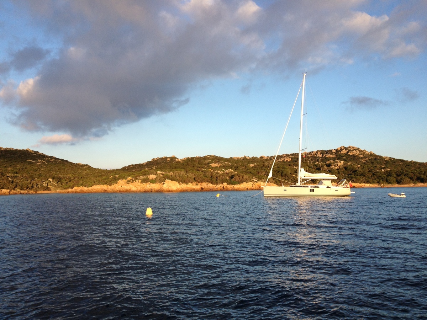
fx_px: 432
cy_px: 160
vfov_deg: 40.7
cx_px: 214
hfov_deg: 52.6
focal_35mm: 35
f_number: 2.4
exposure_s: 1/800
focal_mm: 4.28
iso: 64
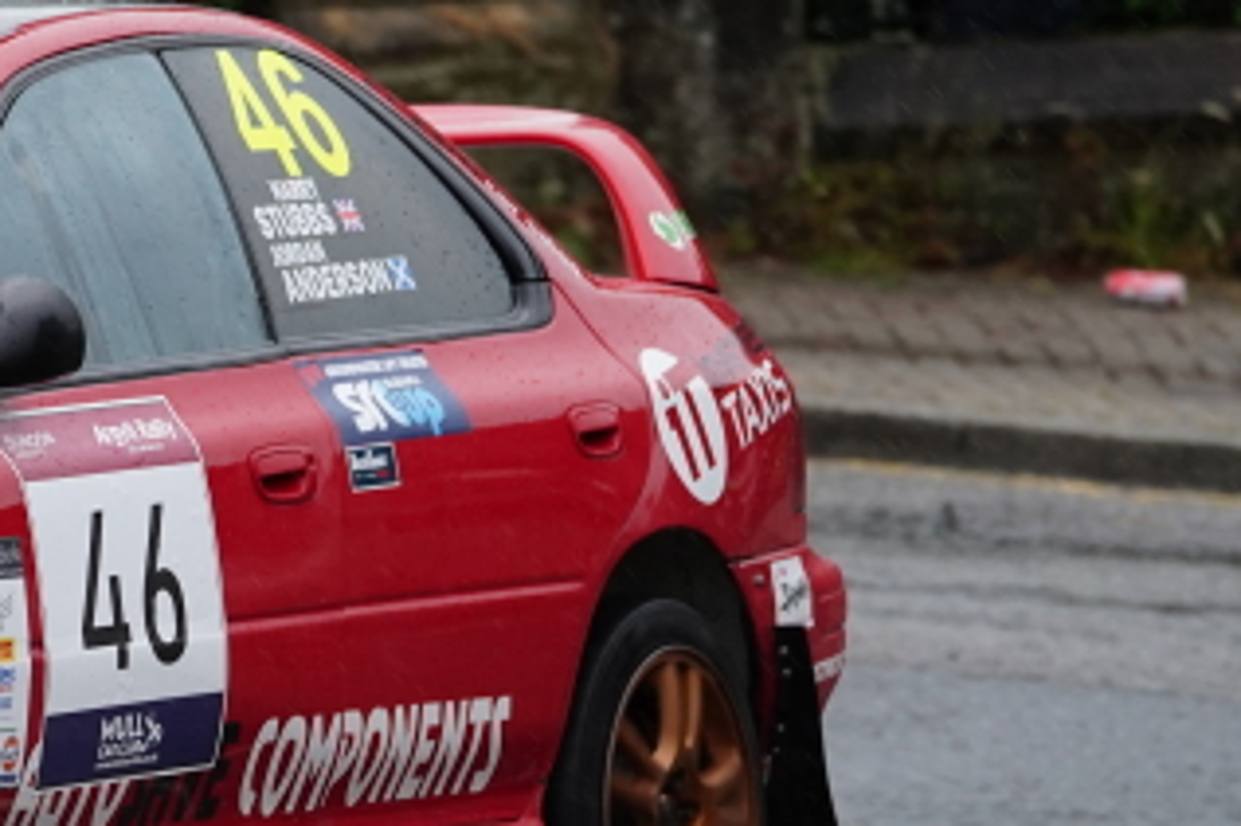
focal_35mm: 494
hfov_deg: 4.2
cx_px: -356
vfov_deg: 2.8
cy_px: 478
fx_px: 17020
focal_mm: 174
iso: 2000
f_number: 4
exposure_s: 1/400
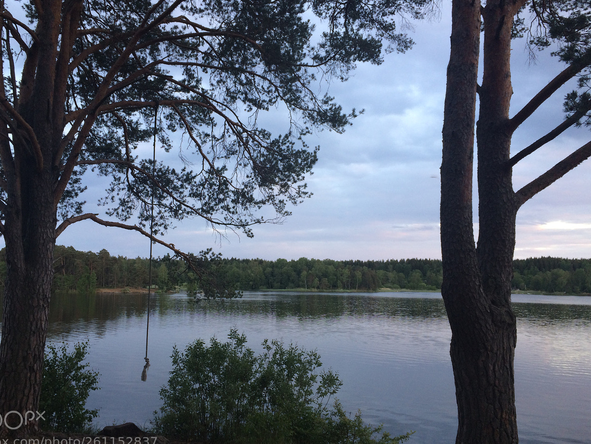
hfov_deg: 56.7
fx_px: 546
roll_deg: -0.5
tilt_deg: +5.4
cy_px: 229
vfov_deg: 44.2
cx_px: 270
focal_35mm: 32
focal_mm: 4.15
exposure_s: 1/33
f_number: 2.2
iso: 40
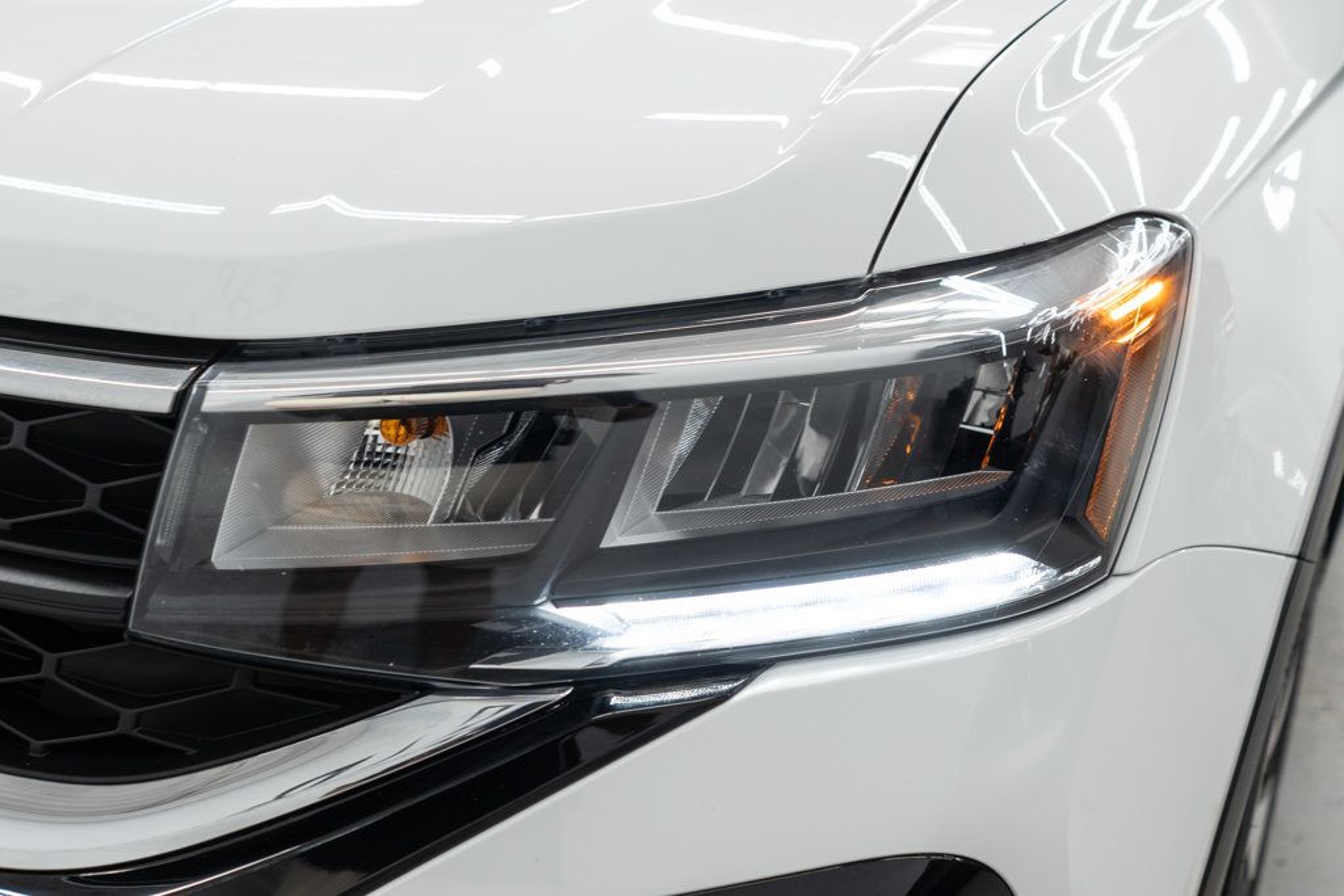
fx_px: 1568
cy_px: 448
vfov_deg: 31.9
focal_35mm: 42
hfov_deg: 46.4
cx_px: 672
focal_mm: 28
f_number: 3.2
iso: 200
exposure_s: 1/50
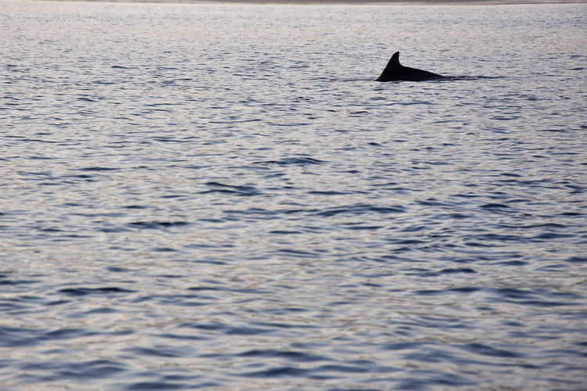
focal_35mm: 158
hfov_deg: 13.0
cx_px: 294
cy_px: 196
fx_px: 2568
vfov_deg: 8.7
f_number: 8
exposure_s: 1/500
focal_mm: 105
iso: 200
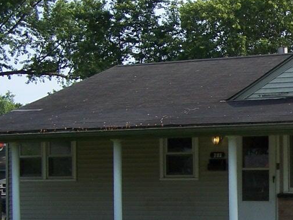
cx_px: 371
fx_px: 1244
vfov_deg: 10.1
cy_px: 173
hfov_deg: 13.0
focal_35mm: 147
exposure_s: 1/750
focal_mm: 8
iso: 80
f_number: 3
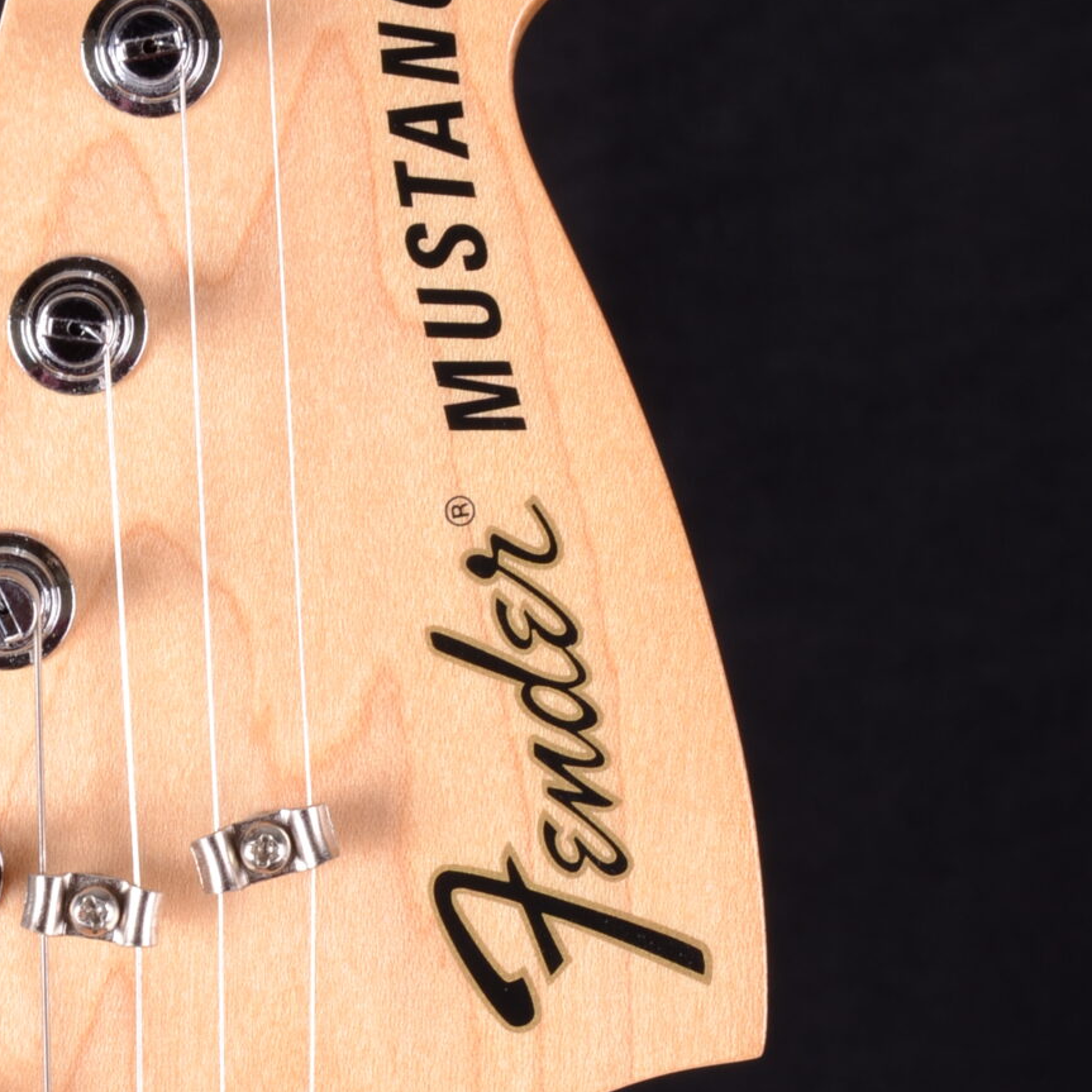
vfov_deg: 11.6
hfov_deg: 11.5
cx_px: 149
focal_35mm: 151
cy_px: 649
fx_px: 5389
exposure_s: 1/200
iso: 200
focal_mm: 40
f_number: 13
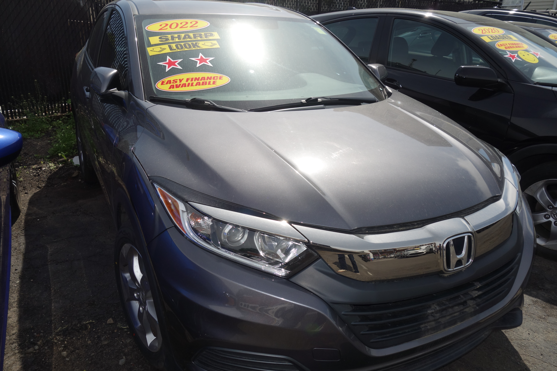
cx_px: 278
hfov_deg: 65.5
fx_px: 433
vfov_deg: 46.4
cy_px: 186
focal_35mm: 28
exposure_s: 1/640
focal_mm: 10.4
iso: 125
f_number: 5.6
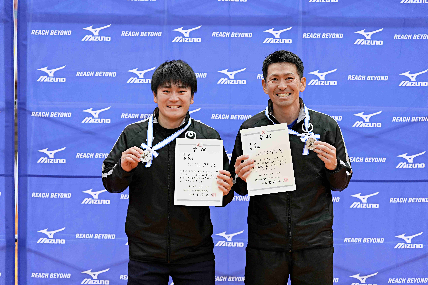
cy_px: 142
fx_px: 832
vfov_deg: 19.5
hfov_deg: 28.8
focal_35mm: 70
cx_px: 214
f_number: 2.8
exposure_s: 1/200
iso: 800
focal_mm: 70
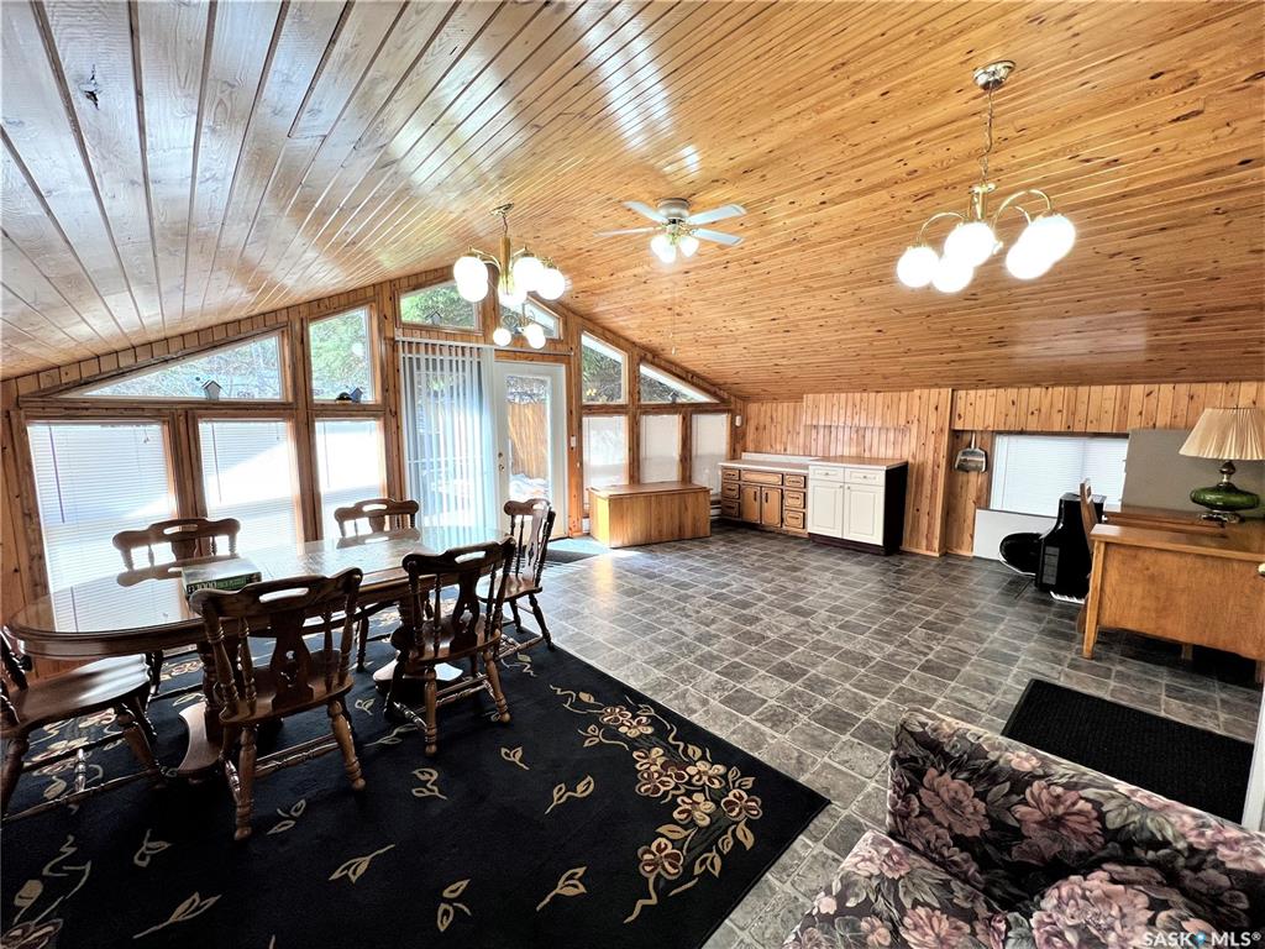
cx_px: 632
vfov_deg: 89.9
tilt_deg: -6.6
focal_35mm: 13
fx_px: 475
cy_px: 474
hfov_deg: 106.2
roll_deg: +0.3
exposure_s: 1/120
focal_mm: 1.57
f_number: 1.8
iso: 50
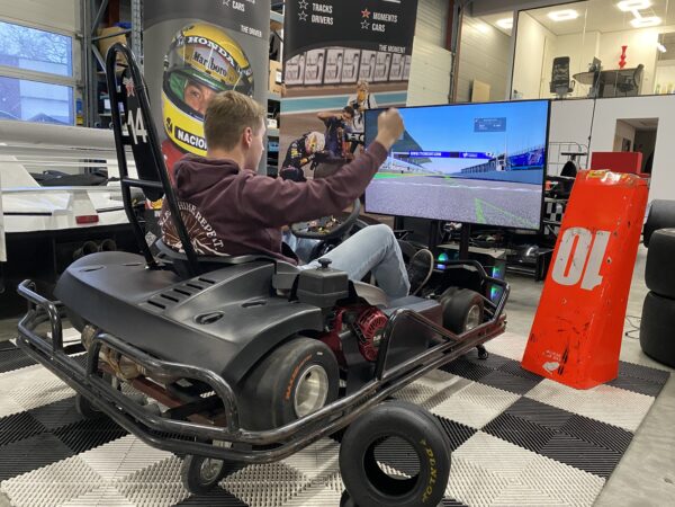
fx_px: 507
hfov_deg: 67.3
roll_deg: -2.2
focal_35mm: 26
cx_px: 338
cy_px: 254
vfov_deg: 53.1
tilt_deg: -9.6
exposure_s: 1/60
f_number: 1.8
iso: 400
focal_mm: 4.25
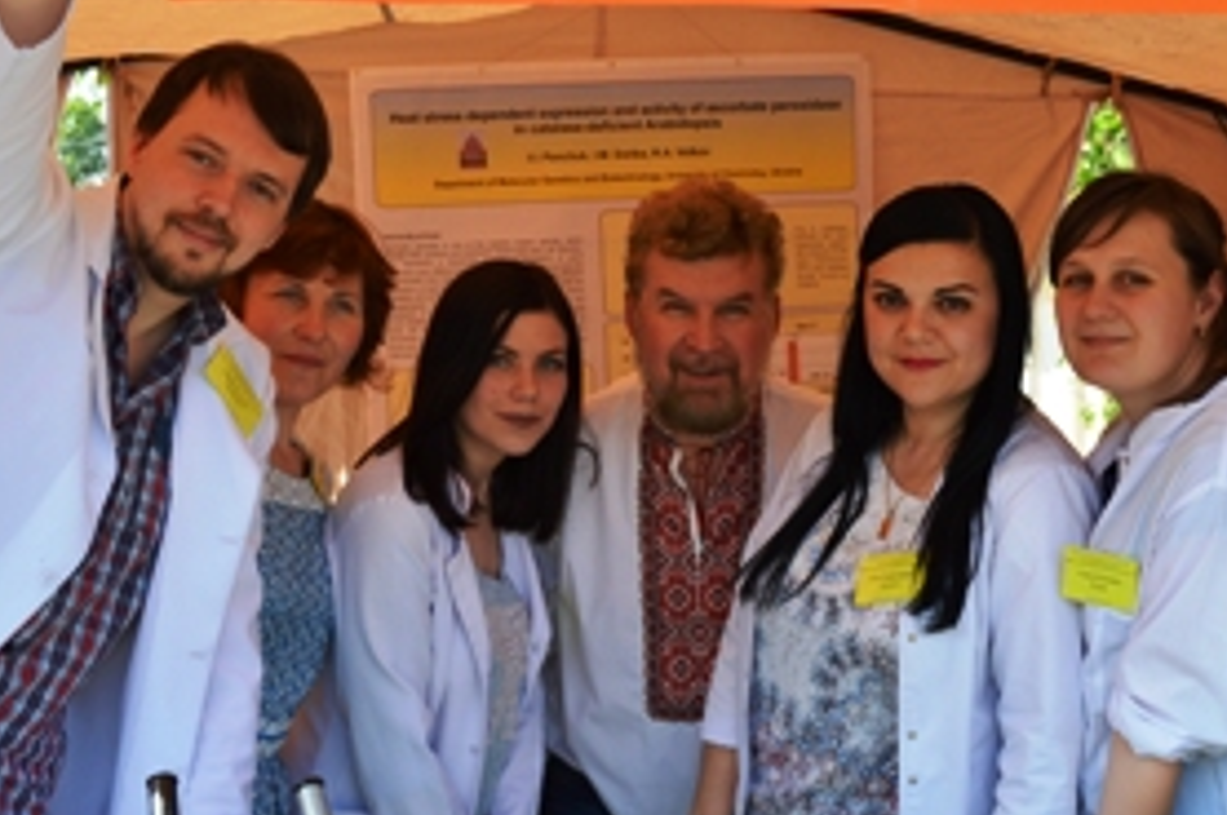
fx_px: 2409
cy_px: 456
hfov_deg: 28.5
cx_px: 698
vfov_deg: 19.2
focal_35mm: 71
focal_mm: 31
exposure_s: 1/200
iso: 100
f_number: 6.3
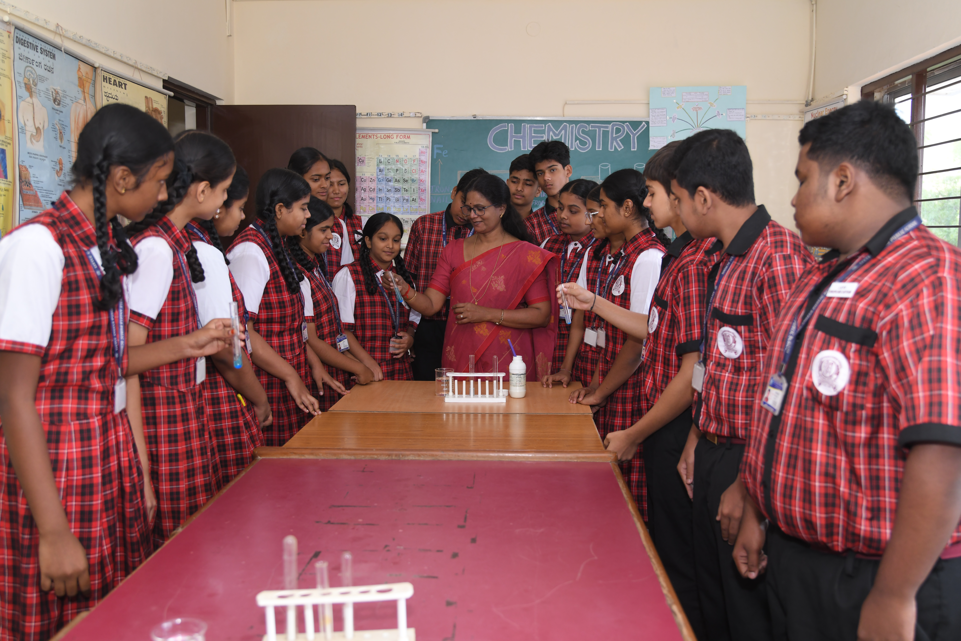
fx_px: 908
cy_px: 320
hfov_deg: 55.8
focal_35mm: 34
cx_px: 480
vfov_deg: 38.9
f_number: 4.5
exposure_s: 1/160
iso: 640
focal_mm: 34
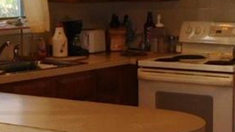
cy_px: 137
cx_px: 109
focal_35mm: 133
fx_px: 829
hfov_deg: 16.1
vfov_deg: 9.0
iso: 200
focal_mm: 4
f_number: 3
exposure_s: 1/30
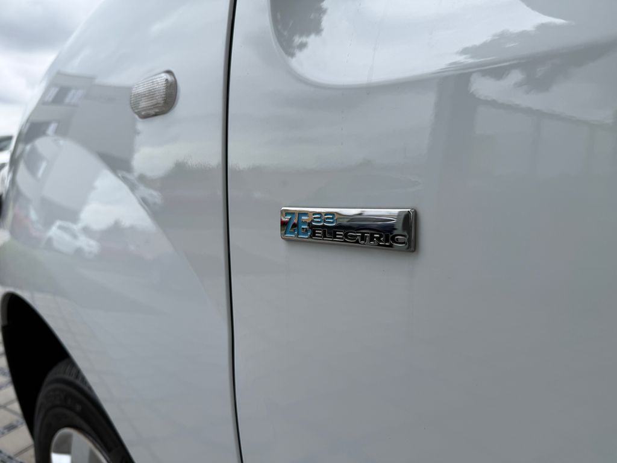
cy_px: 232
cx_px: 308
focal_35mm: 24
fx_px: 428
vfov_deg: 56.8
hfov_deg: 71.6
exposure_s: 1/1770
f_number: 1.78
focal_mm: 6.76
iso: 80
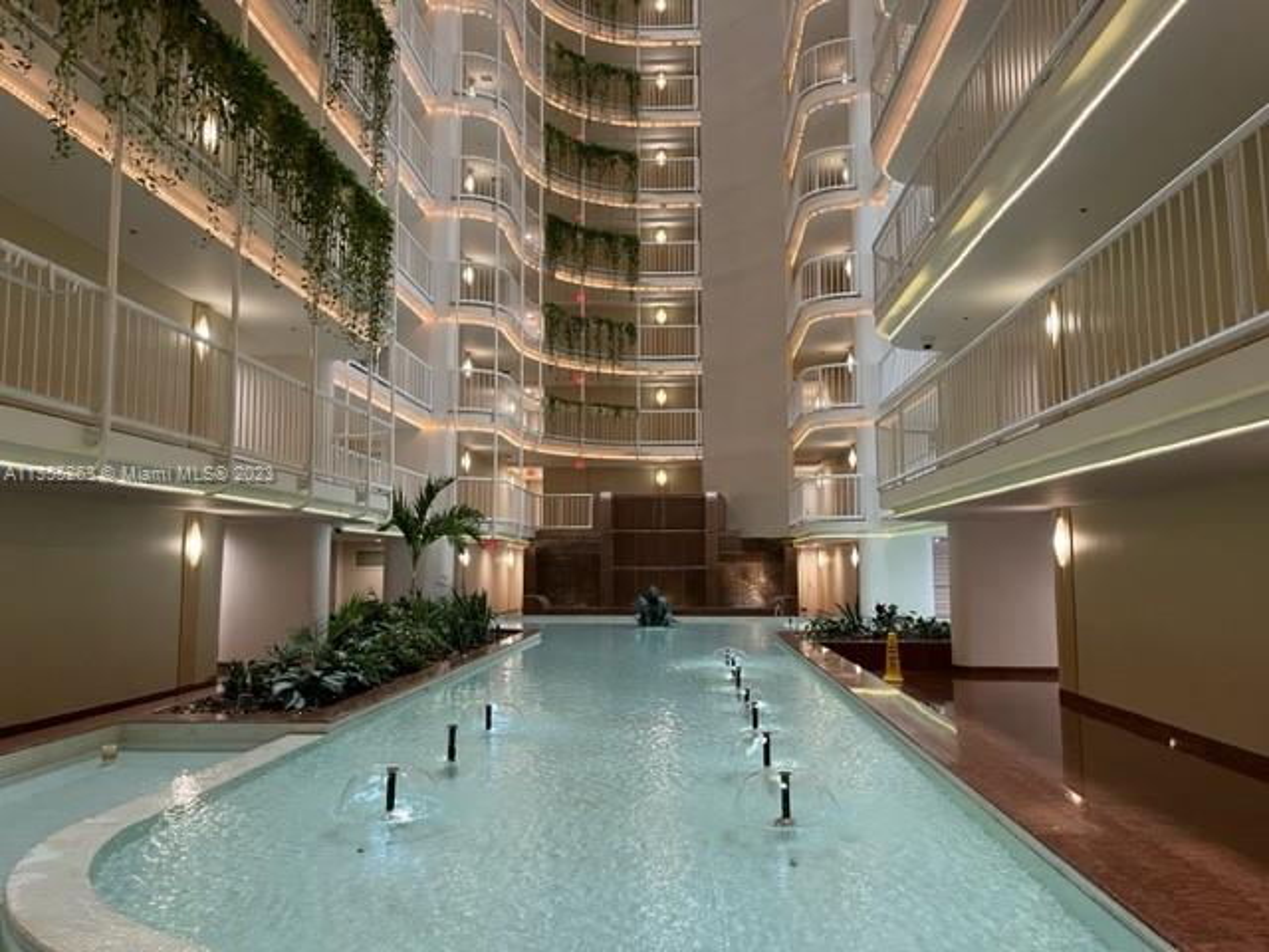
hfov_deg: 67.3
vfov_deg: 53.1
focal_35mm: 26
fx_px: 953
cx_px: 634
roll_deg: -0.4
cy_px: 476
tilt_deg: +5.3
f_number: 1.6
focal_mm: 5.1
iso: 200
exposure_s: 1/60
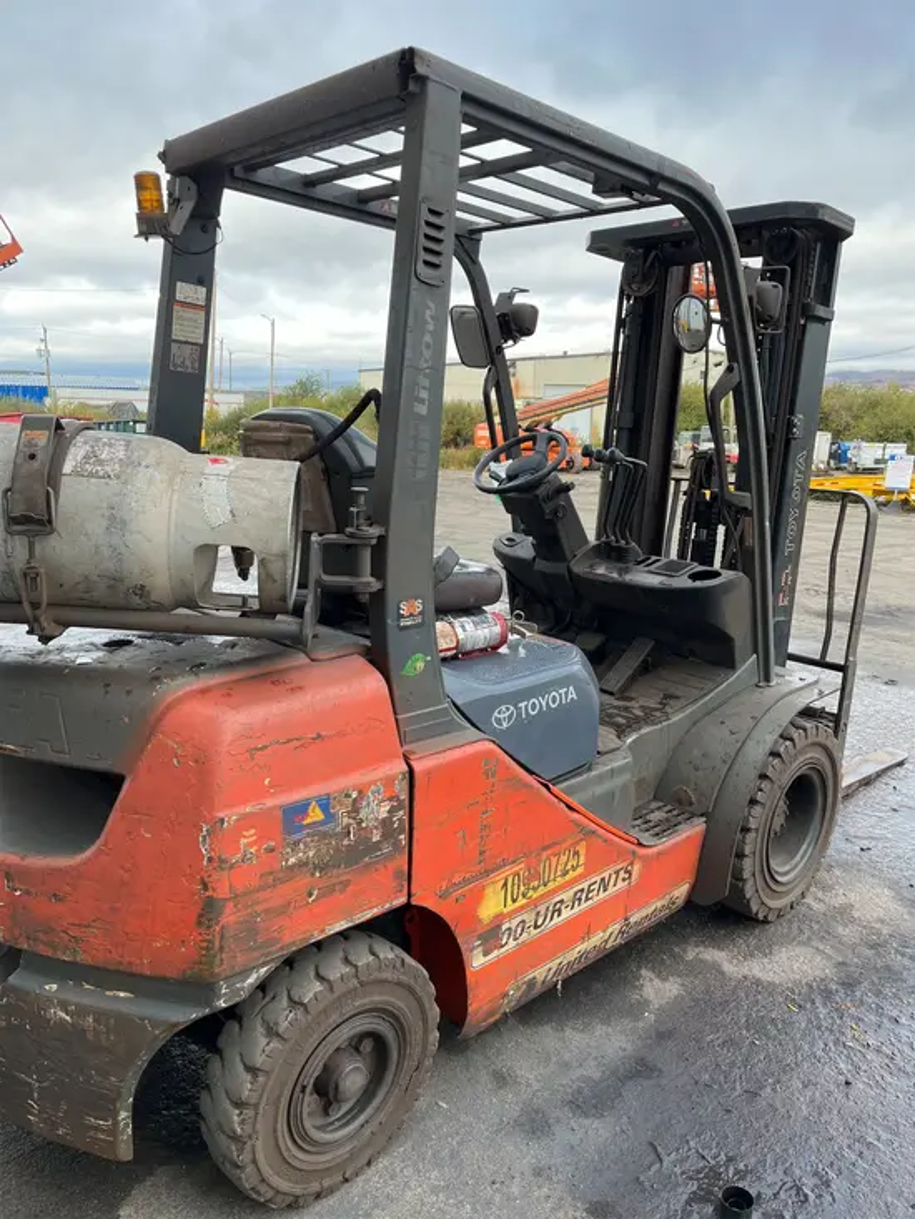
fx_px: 916
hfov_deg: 53.1
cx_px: 458
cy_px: 610
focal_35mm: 26
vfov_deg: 67.3
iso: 40
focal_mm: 5.1
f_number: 1.6
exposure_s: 1/266
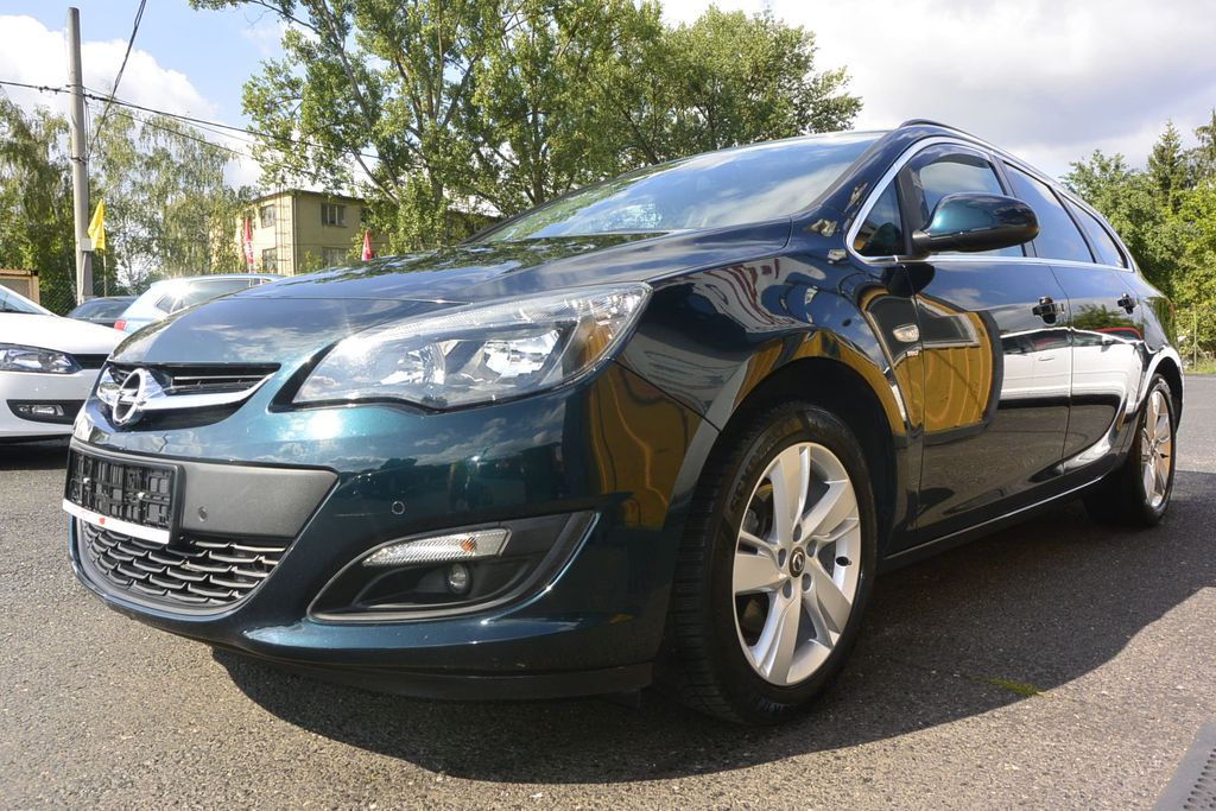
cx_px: 608
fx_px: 912
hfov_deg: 67.4
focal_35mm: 27
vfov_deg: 47.9
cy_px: 406
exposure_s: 1/250
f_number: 8
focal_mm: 10
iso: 160
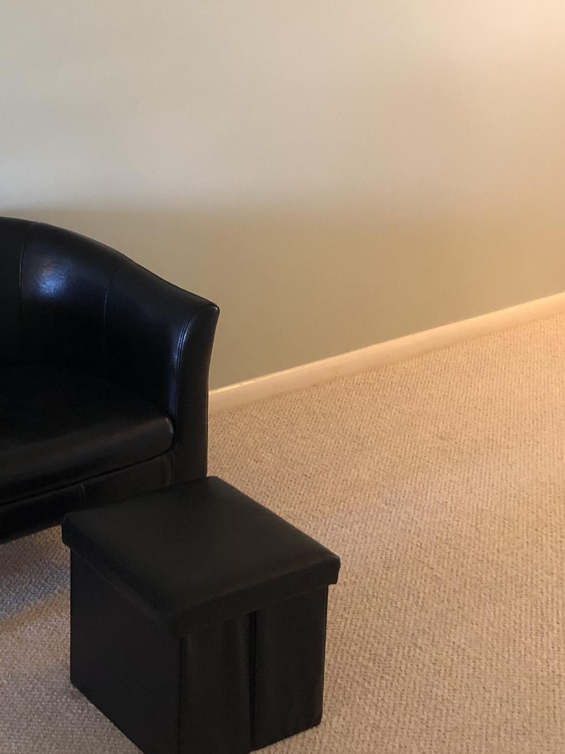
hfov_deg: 24.7
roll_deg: +1.3
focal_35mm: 56
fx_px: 1219
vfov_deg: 33.8
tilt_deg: -13.7
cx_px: -18
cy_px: 207
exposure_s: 1/15
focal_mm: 3.99
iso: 64
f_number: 1.8
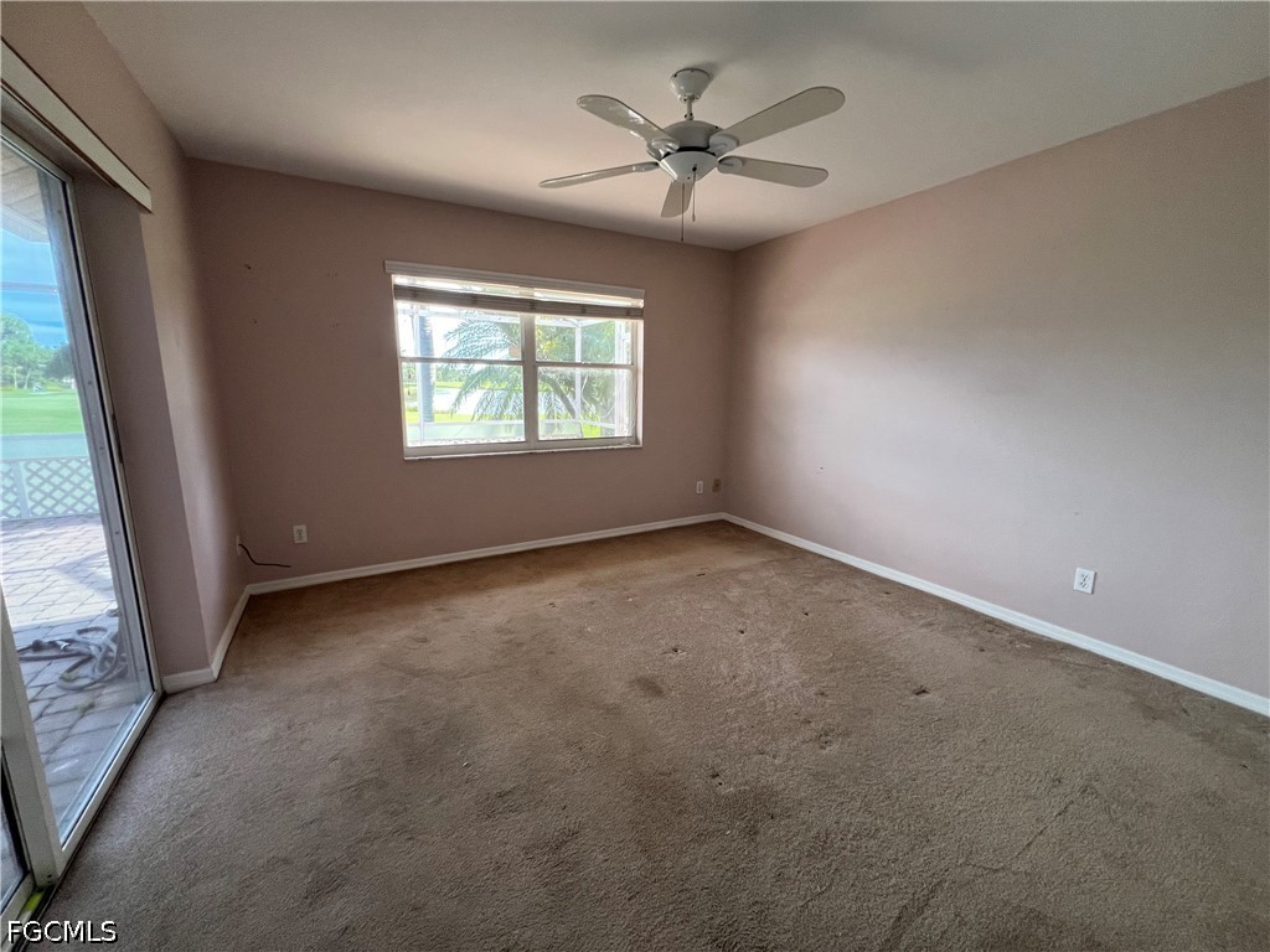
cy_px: 476
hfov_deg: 106.2
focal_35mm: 13
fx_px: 477
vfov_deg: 89.9
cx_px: 635
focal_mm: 1.57
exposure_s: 1/120
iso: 160
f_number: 1.8
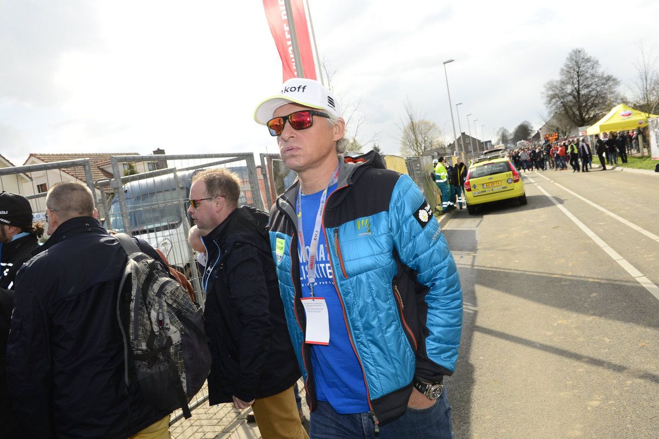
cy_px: 220
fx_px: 585
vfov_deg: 41.0
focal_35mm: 32
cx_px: 330
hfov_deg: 58.8
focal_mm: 32
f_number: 9
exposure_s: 1/250
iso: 250
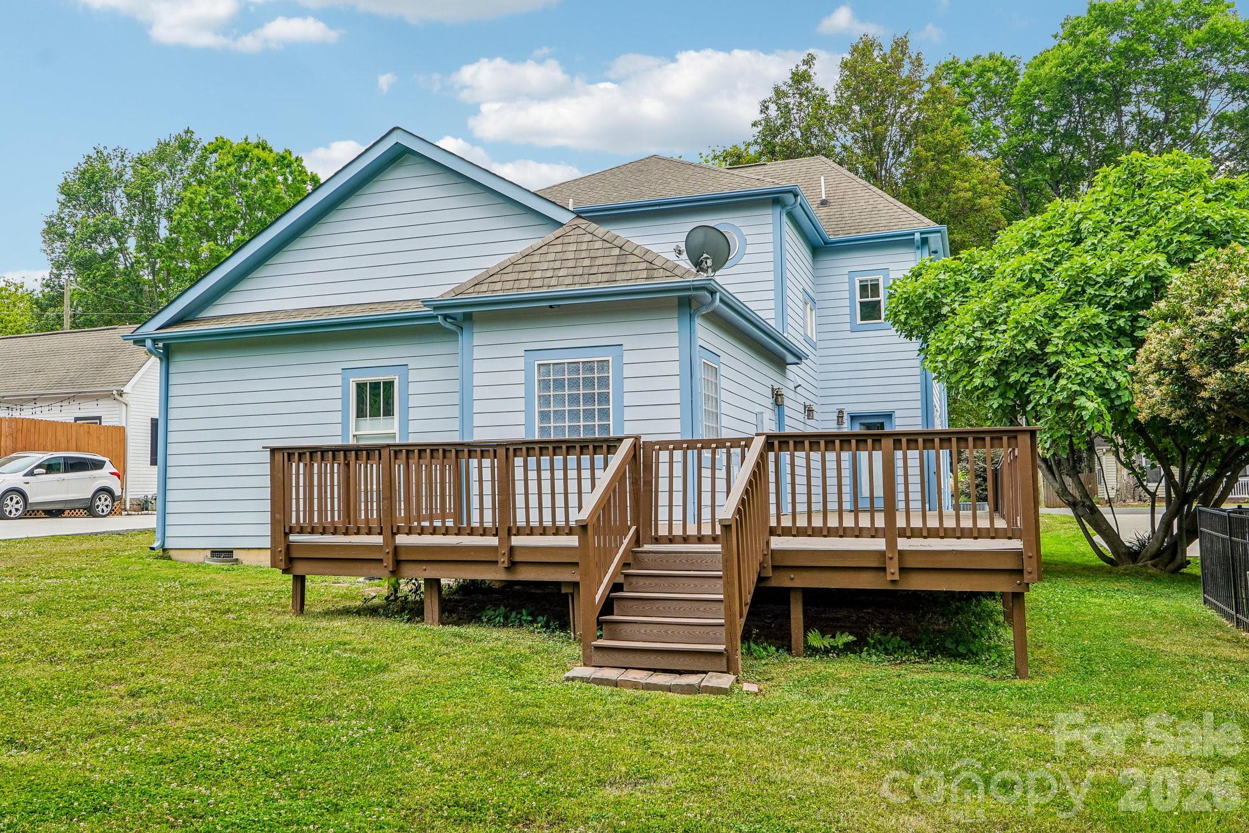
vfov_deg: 43.6
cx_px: 624
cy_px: 416
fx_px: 1041
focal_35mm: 30
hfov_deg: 61.9
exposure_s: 1/45
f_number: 8
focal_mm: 20
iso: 100
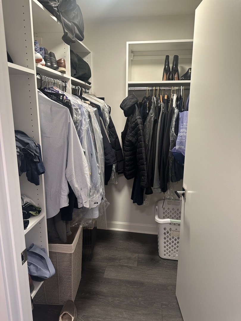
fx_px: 223
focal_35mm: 24
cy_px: 160
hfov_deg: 56.8
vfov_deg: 71.6
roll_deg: -0.2
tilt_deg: -12.1
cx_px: 120
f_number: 1.78
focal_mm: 6.86
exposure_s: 1/60
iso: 125
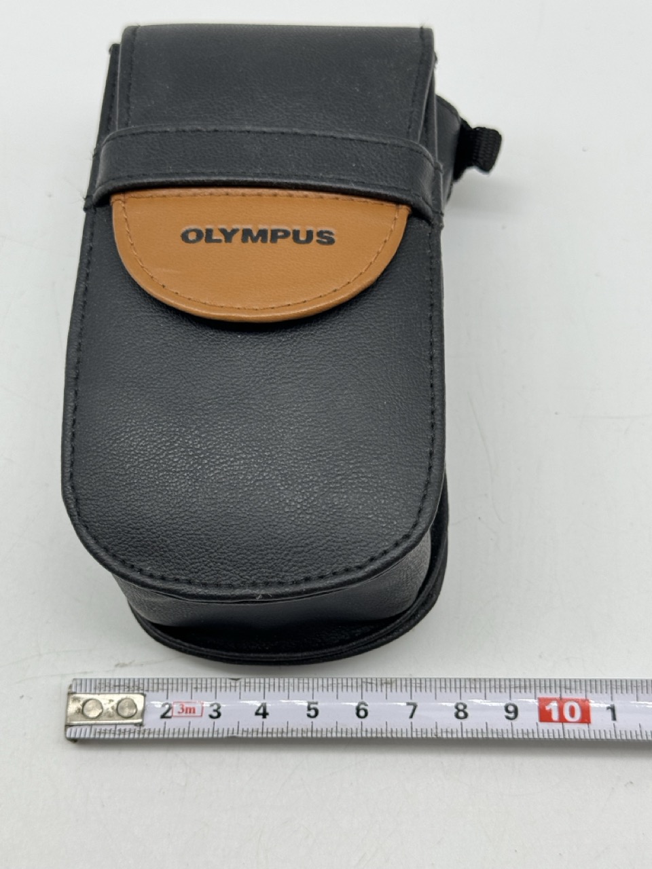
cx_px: 326
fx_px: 1205
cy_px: 434
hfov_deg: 30.3
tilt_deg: -66.5
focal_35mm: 48
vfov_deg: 39.7
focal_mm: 6.76
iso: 64
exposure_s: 1/354
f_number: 1.78
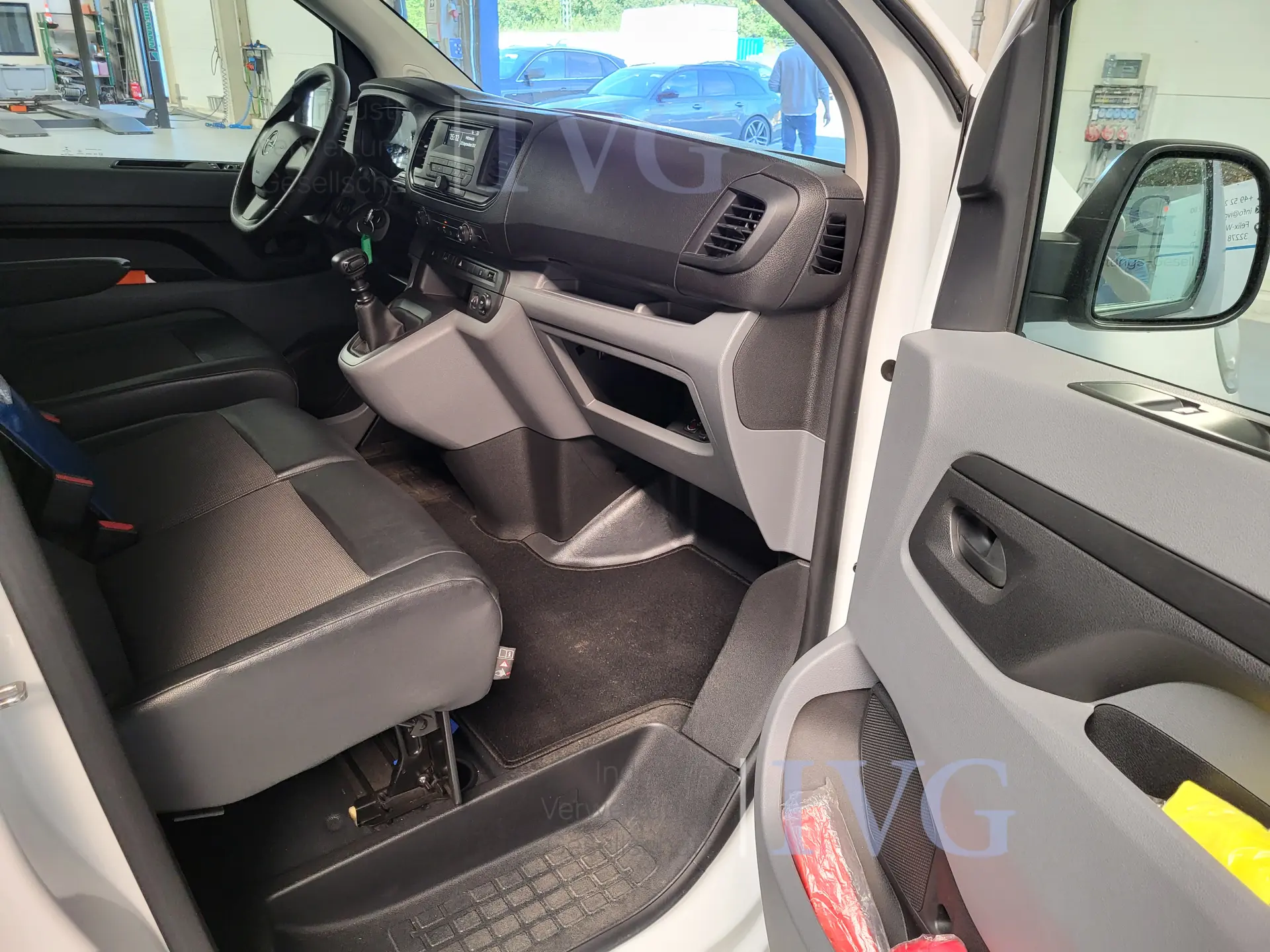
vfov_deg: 53.1
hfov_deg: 67.3
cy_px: 476
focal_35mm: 26
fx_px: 954
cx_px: 635
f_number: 1.8
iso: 200
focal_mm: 5.4
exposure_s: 1/100
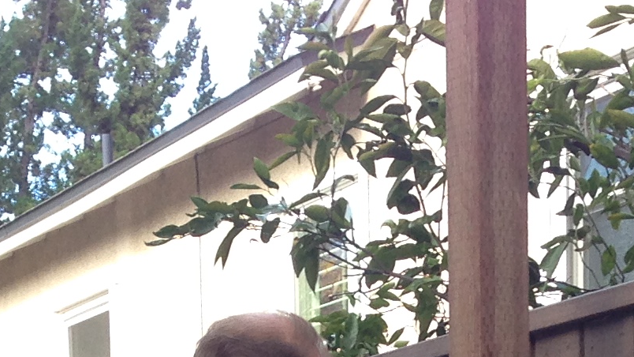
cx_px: 325
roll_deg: +1.1
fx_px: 2454
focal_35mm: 146
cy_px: 965
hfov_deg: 14.7
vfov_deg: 7.5
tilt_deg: -7.3
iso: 50
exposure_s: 1/120
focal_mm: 4.12
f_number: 2.4
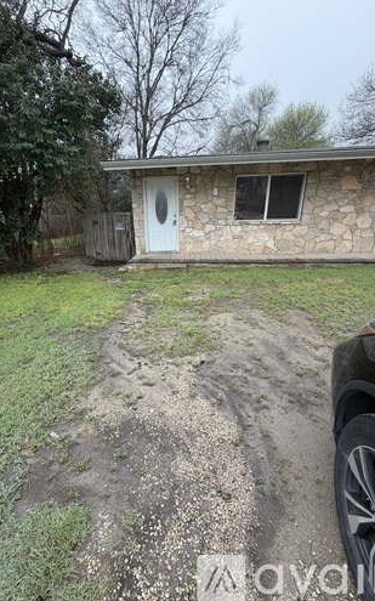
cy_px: 300
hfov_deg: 74.5
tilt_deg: -20.7
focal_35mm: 15
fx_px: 245
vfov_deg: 101.5
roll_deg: +1.8
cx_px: 166
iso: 40
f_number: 2.2
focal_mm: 2.22
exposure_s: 1/205
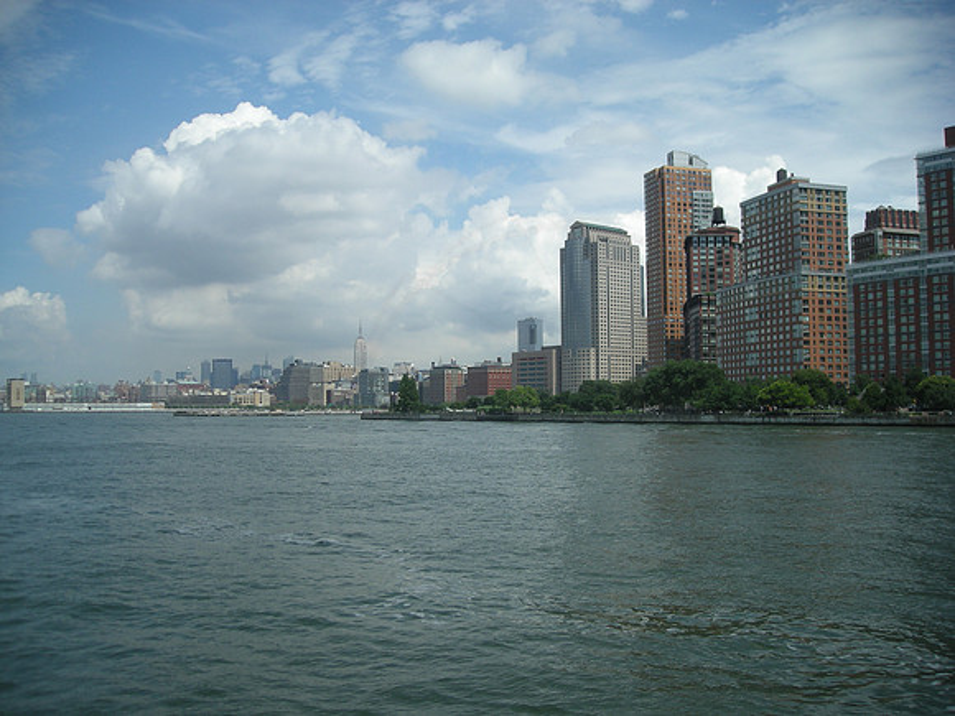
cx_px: 478
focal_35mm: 35
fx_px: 966
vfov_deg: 40.7
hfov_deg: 52.6
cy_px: 358
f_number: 5.7
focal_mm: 5.7
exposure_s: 1/358
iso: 50
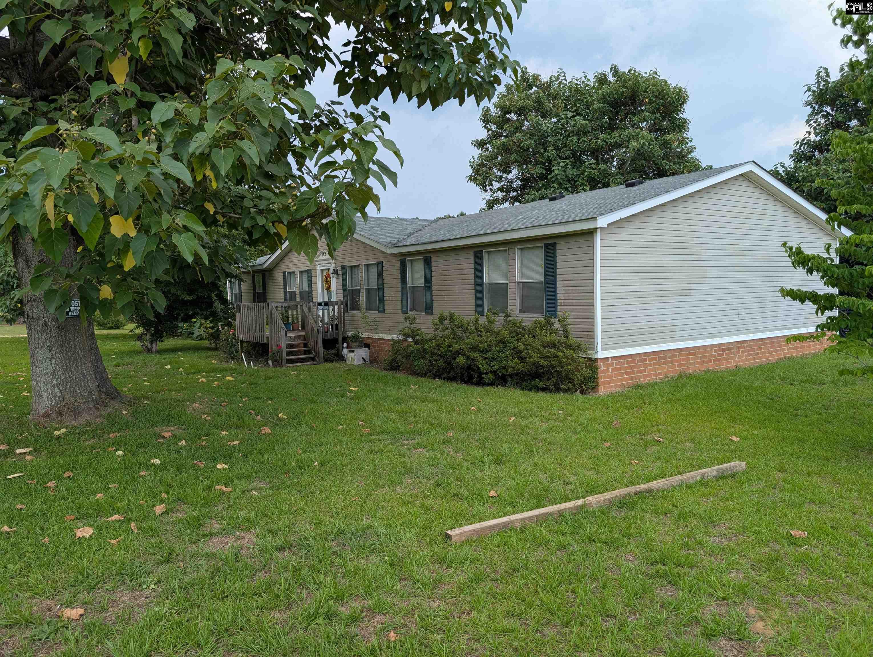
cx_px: 436
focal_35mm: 24
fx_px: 606
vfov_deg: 56.9
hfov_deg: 71.5
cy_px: 328
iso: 21
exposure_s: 1/538
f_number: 1.68
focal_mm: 6.9
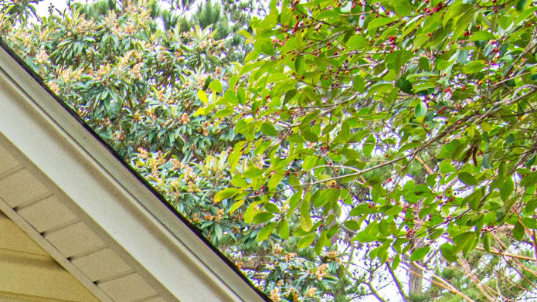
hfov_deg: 20.4
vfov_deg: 11.2
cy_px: 664
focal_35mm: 95
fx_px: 1353
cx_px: -168
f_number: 10
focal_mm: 14
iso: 320
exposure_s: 1/80
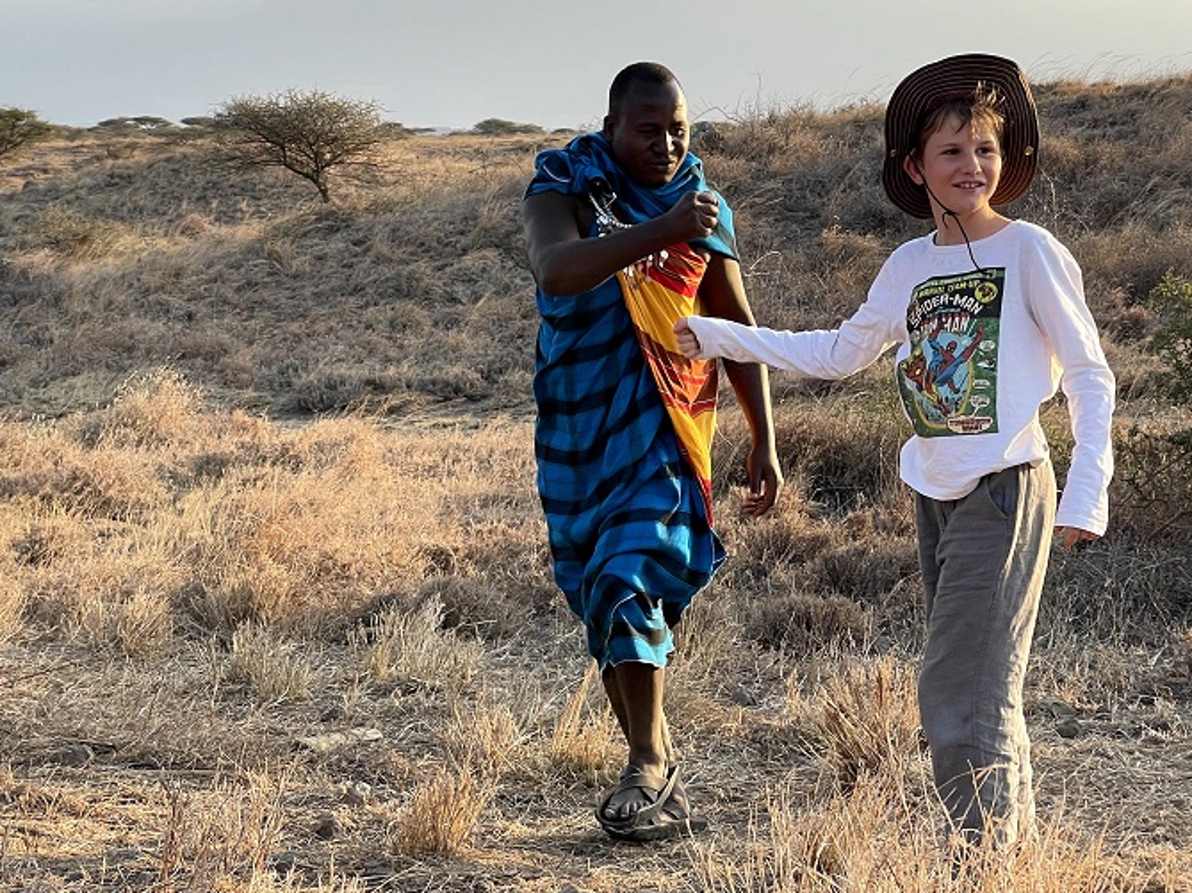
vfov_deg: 21.0
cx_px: 577
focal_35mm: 70
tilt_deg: -5.8
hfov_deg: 27.8
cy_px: 389
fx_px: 2409
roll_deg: +0.9
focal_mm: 6
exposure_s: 1/369
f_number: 2
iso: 25
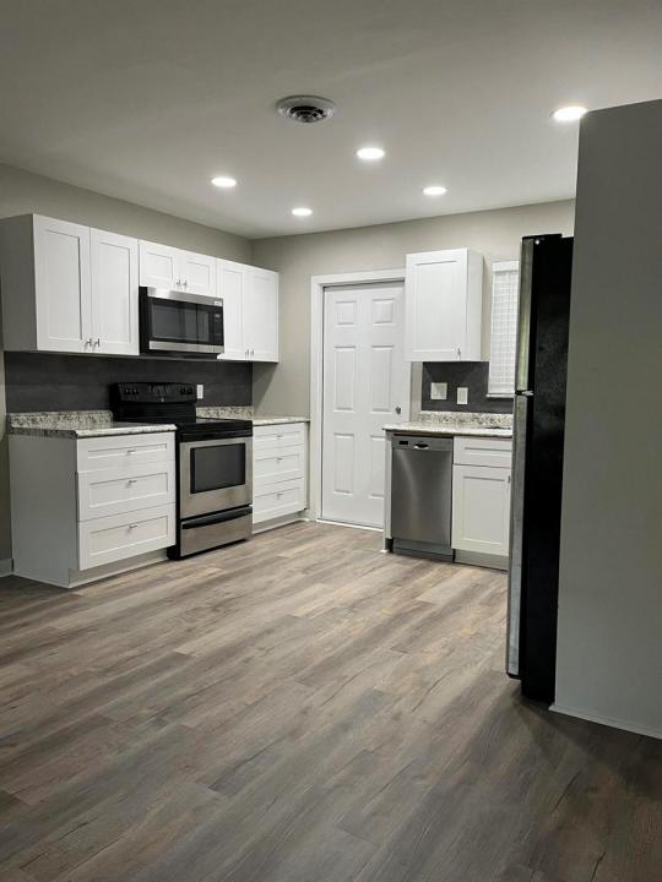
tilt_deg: -6.4
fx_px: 663
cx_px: 331
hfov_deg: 53.1
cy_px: 441
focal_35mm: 26
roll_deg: -0.6
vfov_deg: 67.3
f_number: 1.6
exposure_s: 1/60
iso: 125
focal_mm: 5.1
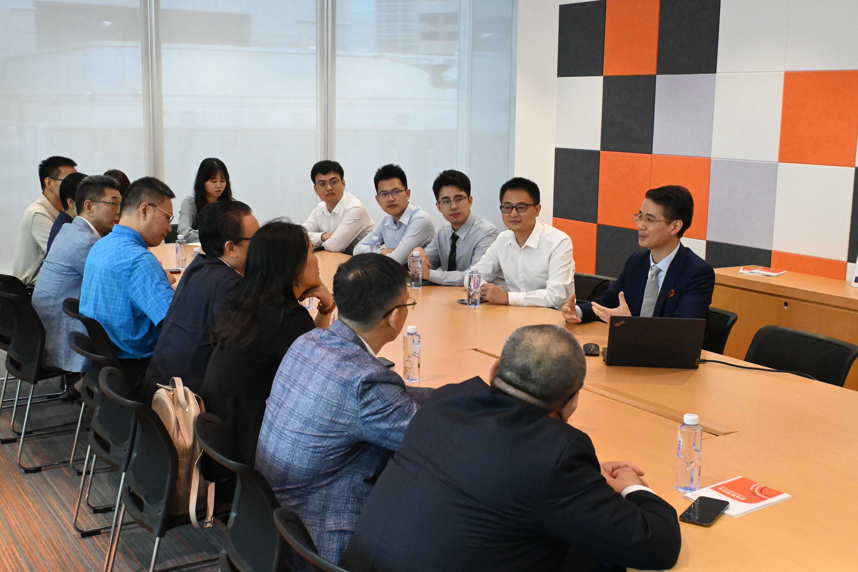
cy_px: 286
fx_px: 1001
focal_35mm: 42
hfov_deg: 46.4
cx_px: 429
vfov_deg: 31.9
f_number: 7.1
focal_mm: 28
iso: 8000
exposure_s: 1/250
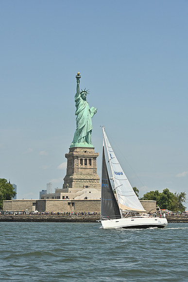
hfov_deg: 14.0
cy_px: 141
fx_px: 767
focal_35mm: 98
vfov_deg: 20.8
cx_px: 94
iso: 320
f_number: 9
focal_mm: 98
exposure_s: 1/1250
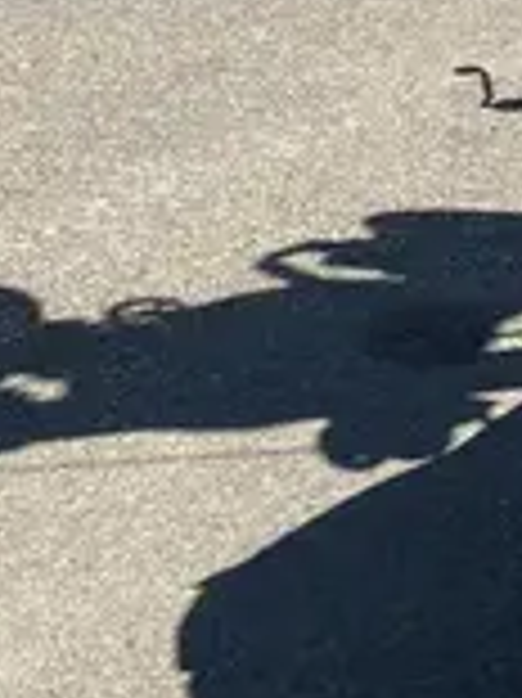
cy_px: -308
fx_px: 2476
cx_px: 1156
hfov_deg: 10.7
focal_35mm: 123
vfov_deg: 15.0
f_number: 1.8
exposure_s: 1/2513
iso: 32
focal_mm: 4.25
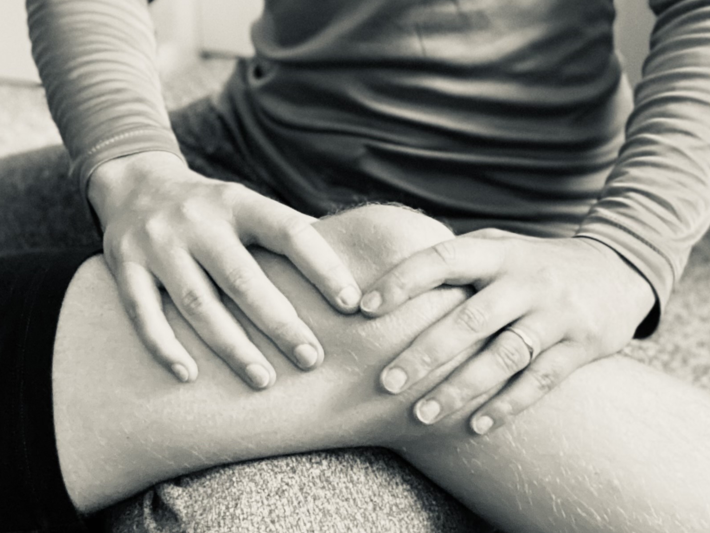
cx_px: 385
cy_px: 328
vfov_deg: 25.2
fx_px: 1190
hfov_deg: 33.2
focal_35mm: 58
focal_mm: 2.71
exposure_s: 1/30
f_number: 2.2
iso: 640
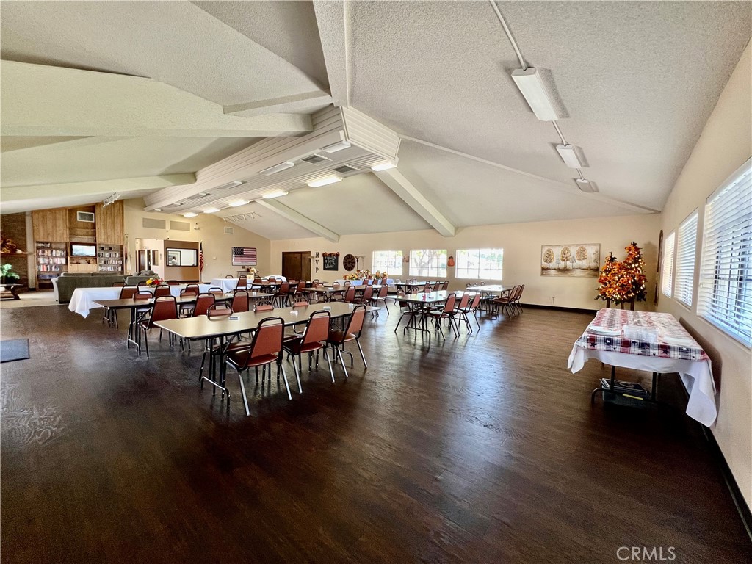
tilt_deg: -3.4
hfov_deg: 106.2
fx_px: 282
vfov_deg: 89.9
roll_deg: -1.0
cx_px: 376
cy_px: 282
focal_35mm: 13
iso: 250
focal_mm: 1.57
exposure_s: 1/91
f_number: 1.8
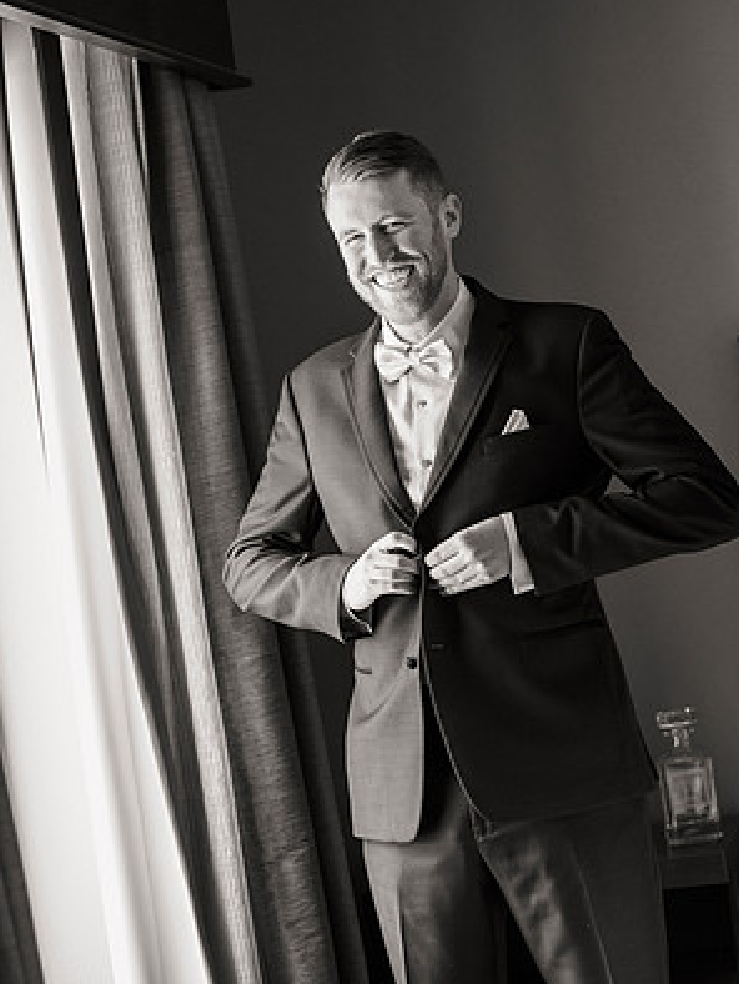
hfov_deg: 14.7
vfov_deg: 19.4
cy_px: 447
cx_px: 372
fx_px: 2872
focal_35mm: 101
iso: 2500
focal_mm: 92
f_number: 3.5
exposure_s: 1/400
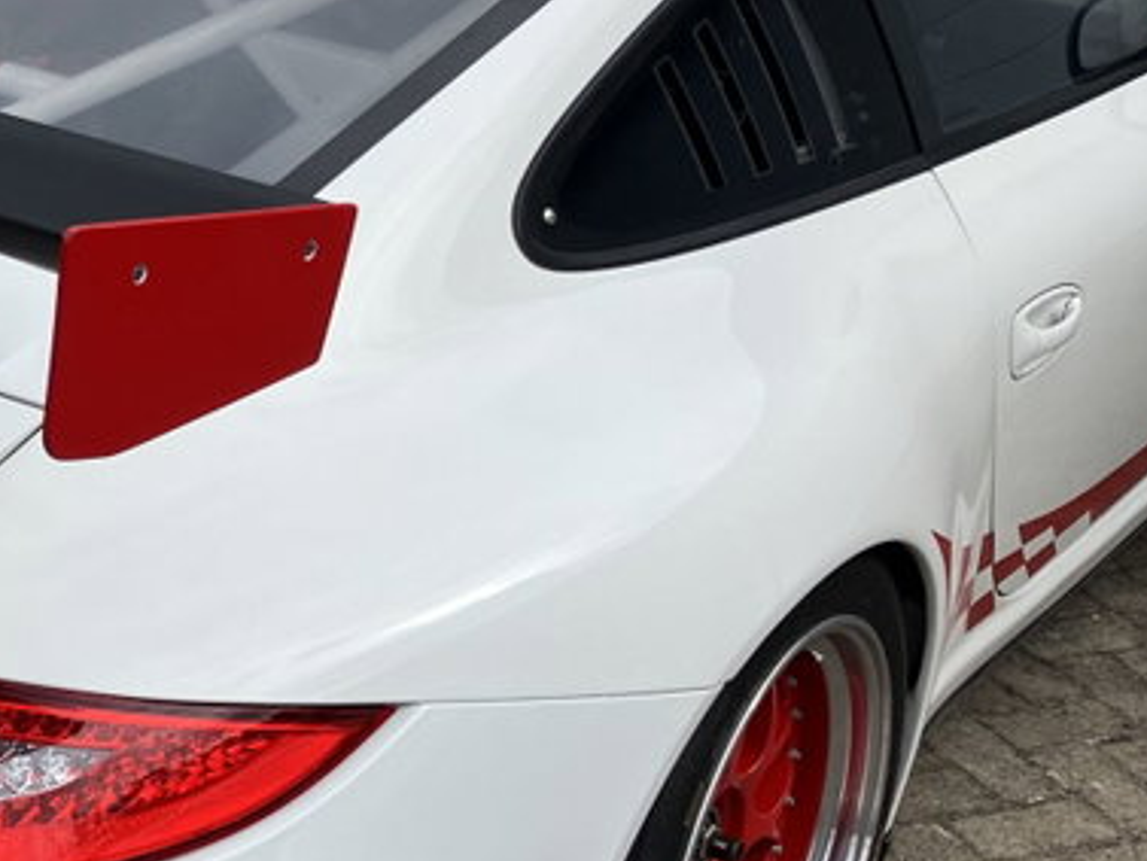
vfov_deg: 19.4
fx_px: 2519
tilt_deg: -26.6
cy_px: 529
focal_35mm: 76
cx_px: -30
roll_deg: -0.4
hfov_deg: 24.4
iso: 32
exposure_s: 1/2024
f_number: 1.8
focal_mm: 3.99
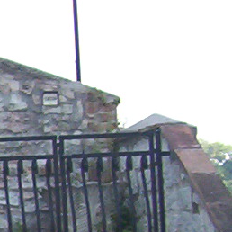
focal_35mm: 202
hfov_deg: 8.1
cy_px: 236
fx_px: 1532
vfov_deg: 8.6
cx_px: -306
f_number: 2.76
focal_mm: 5.54
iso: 100
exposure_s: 1/512
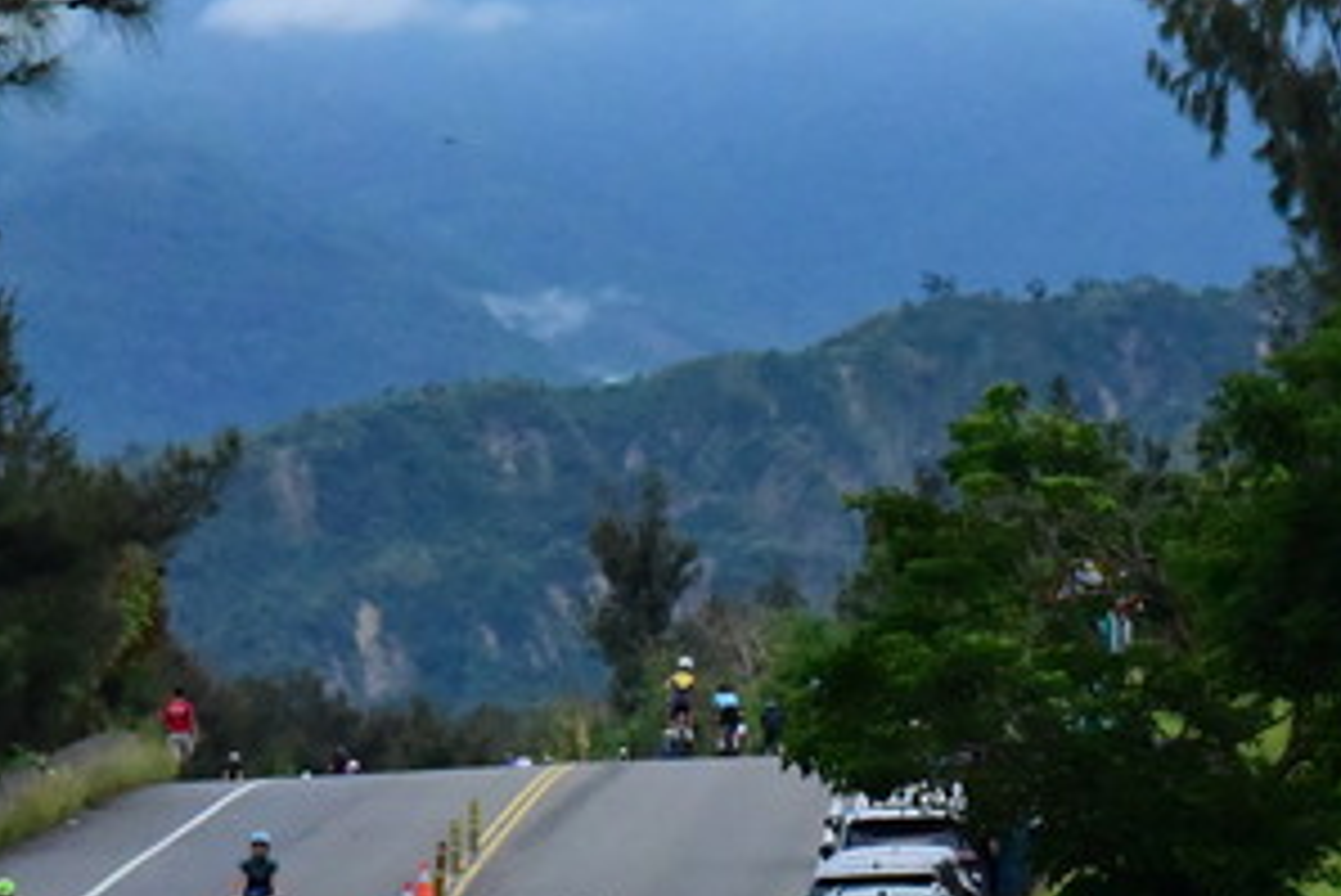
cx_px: 580
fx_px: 14124
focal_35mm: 379
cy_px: 1011
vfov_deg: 3.6
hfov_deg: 5.4
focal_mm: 145
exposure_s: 1/4000
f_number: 11
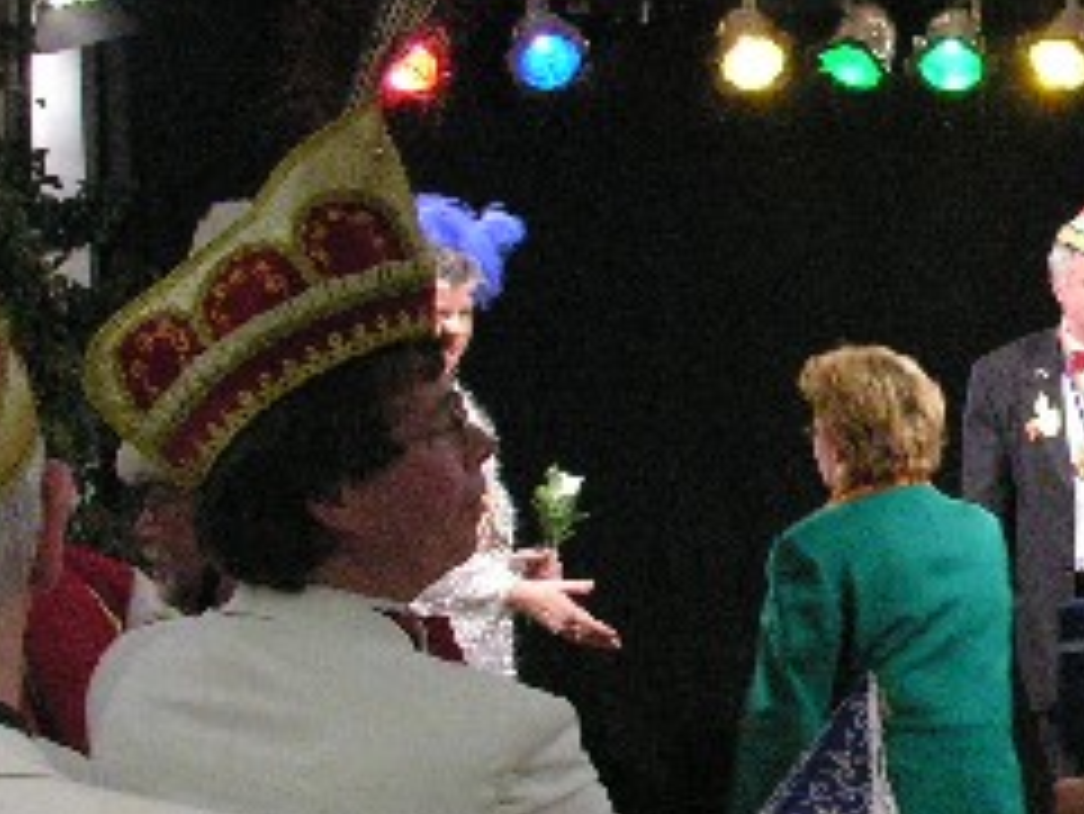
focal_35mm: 116
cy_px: 468
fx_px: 3634
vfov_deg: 12.8
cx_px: 1129
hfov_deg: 16.5
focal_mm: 8.9
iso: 400
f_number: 3.2
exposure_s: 1/48.8
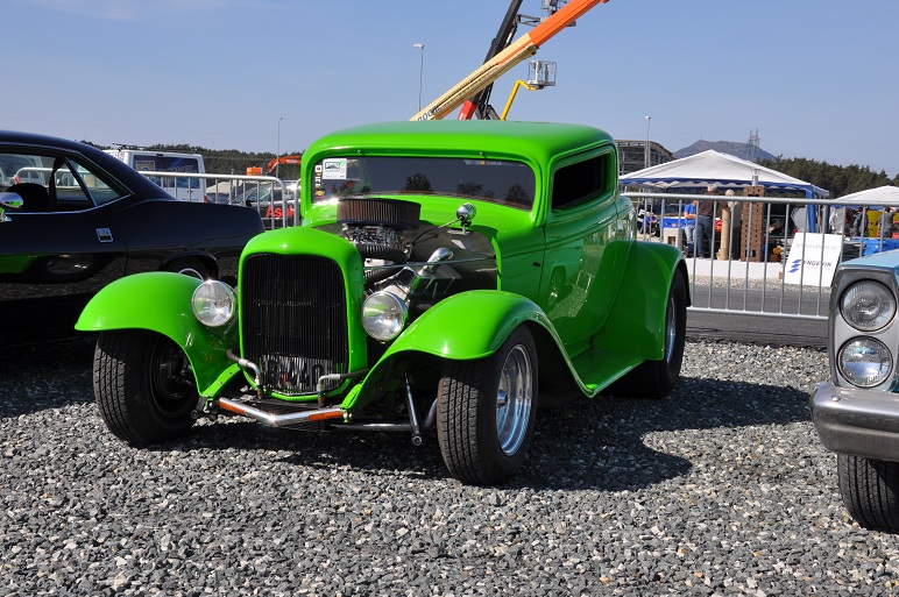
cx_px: 450
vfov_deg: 25.7
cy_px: 298
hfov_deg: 37.9
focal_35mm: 52
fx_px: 1310
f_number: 14
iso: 200
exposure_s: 1/200
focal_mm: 35
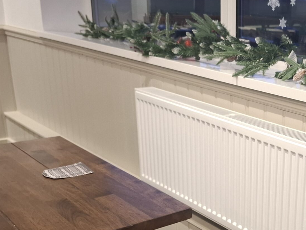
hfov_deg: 33.2
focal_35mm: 54
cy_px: 181
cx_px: 291
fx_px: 477
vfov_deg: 26.6
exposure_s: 1/33
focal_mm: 5.54
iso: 400
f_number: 1.8
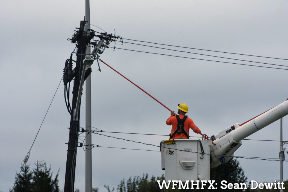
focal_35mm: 450
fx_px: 3599
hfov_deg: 4.6
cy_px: 96
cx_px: 144
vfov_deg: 3.1
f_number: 8
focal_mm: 300
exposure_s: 1/800
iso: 500
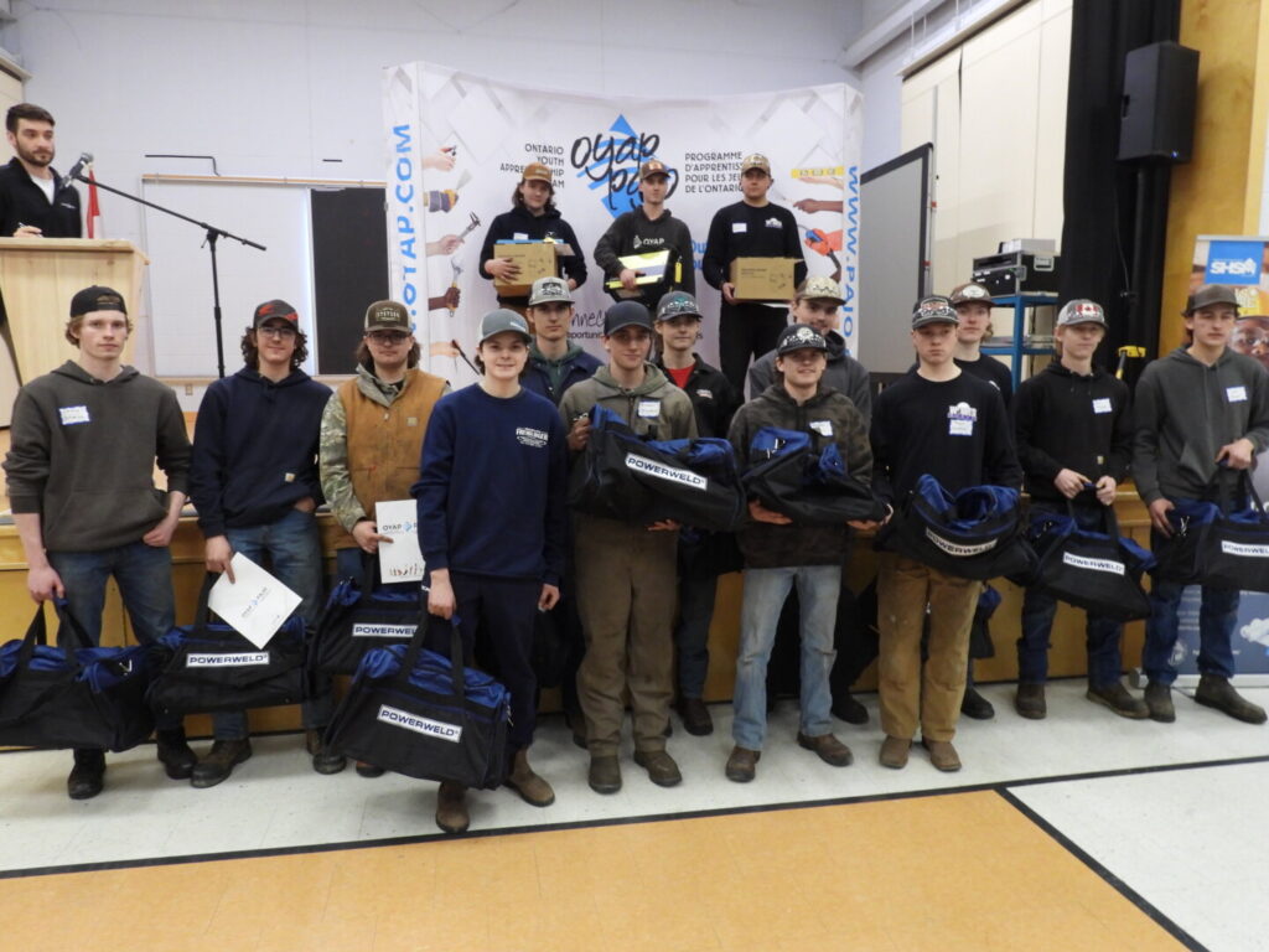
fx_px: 880
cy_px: 476
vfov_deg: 56.8
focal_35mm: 24
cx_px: 634
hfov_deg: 71.6
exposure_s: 1/20
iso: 400
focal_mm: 4.3
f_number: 4.5
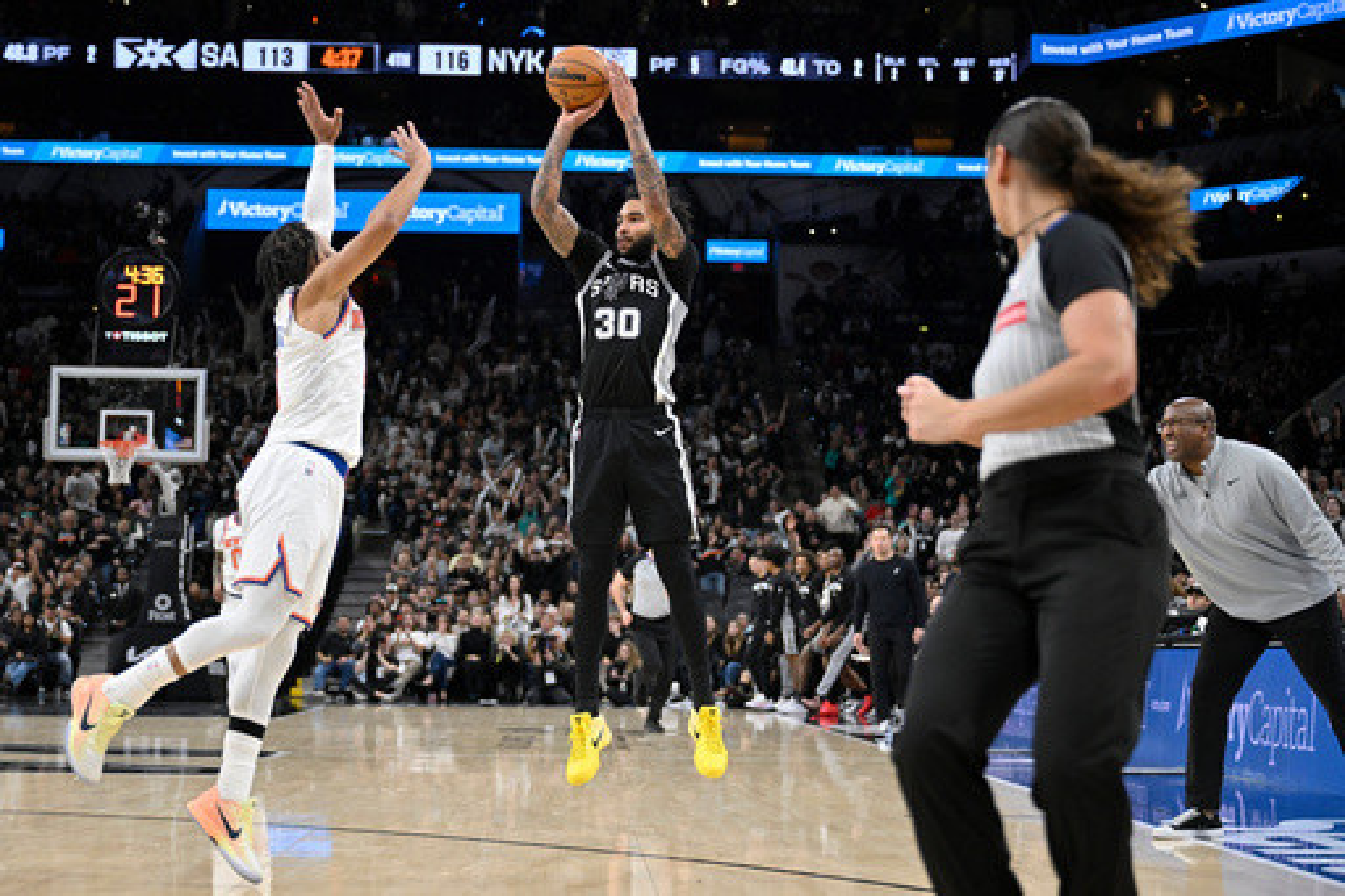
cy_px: 448
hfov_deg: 35.1
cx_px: 672
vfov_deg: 23.8
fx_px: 2129
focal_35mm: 57
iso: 1600
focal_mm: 57
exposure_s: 1/1250
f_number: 2.8
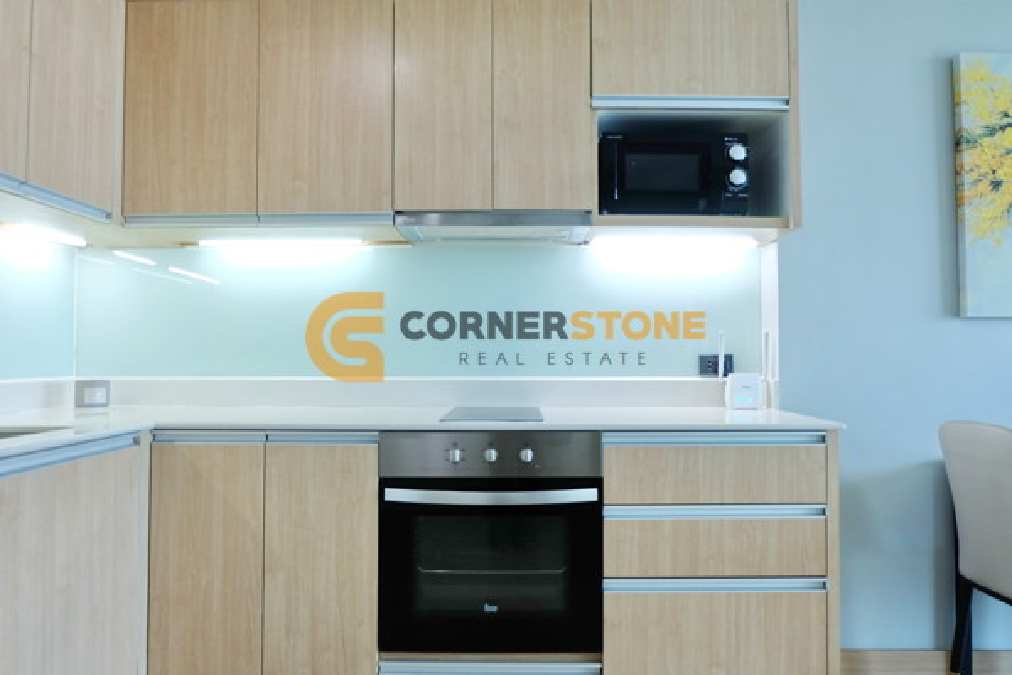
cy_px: 338
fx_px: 675
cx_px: 506
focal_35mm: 24
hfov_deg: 73.7
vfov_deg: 53.1
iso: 200
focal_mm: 16
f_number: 3.5
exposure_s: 1/40
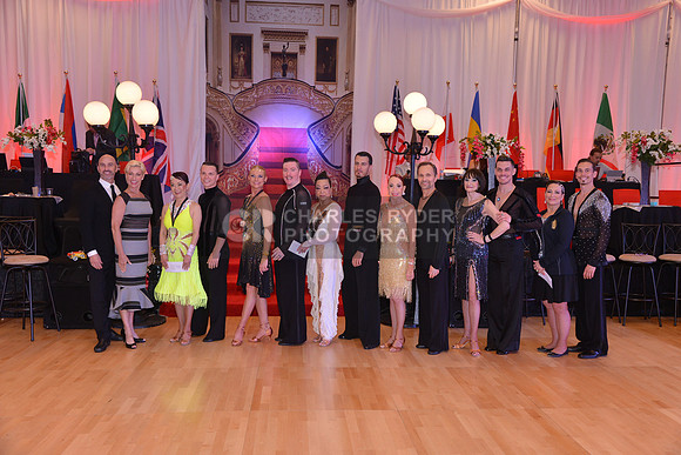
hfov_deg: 55.8
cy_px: 228
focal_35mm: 34
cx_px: 340
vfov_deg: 38.9
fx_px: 643
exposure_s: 1/250
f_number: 5
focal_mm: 34
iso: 1600
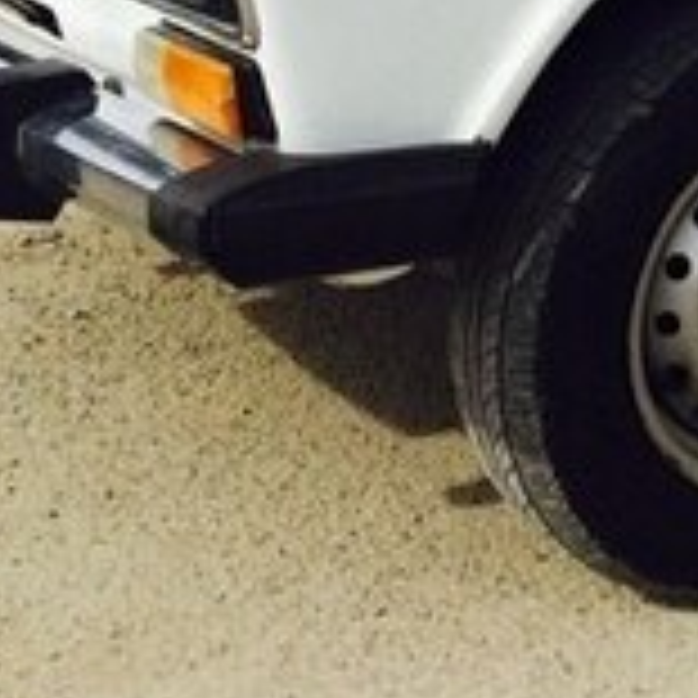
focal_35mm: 109
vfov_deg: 15.0
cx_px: 1211
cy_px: -299
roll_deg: -1.1
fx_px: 2487
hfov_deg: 14.3
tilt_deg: -8.9
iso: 32
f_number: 2.2
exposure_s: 1/3425
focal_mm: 4.15
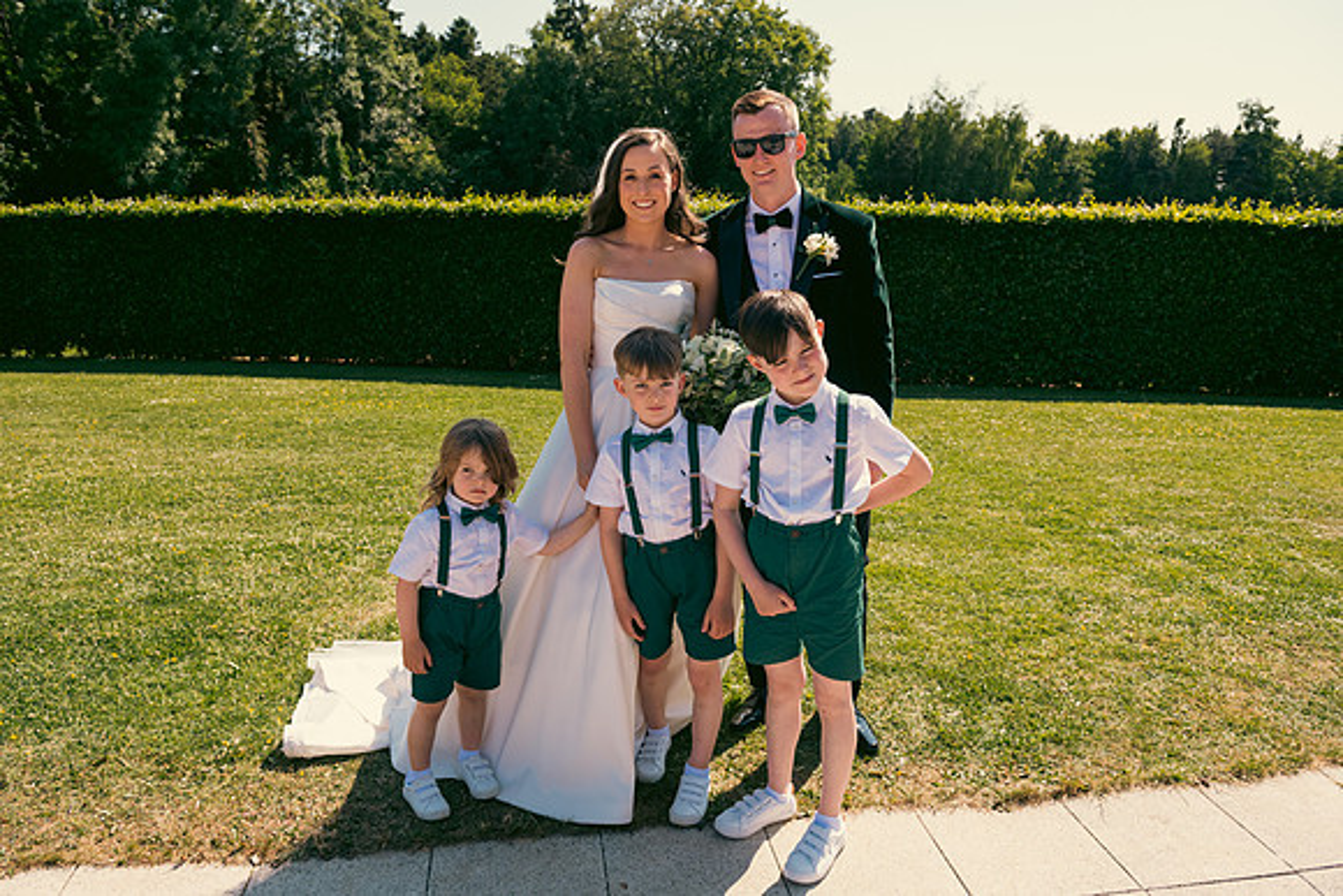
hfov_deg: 69.4
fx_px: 970
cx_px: 672
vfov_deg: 49.6
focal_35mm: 26
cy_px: 448
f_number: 6.3
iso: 125
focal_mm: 26
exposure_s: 1/400
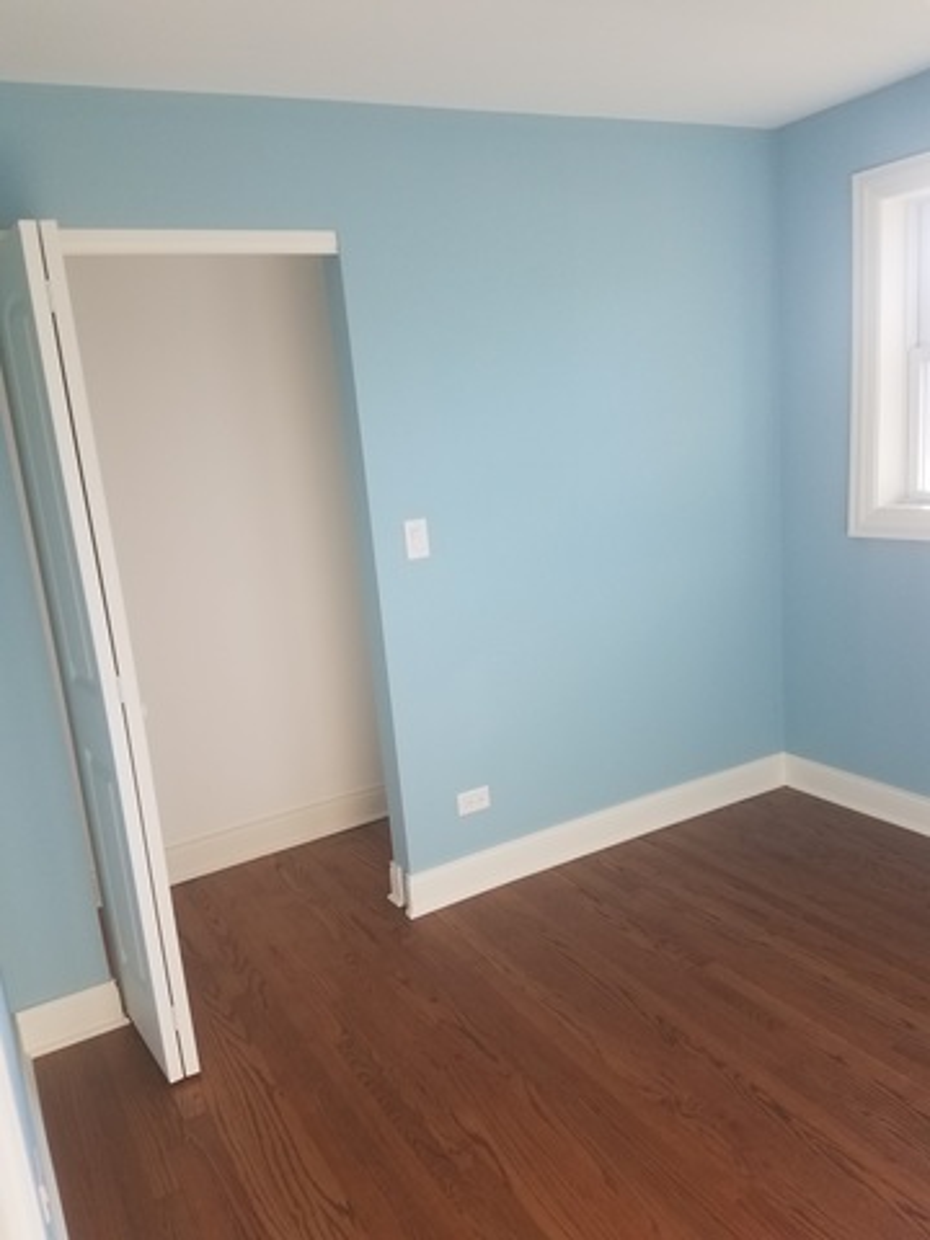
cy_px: 620
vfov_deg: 67.3
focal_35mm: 26
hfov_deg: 53.1
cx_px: 465
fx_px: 931
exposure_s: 1/120
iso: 50
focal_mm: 4.2
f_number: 1.7
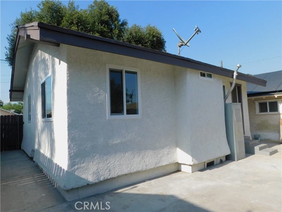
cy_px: 106
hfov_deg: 73.9
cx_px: 141
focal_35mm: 23
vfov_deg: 58.9
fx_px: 187
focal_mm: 4
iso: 125
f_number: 3
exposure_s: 1/1250
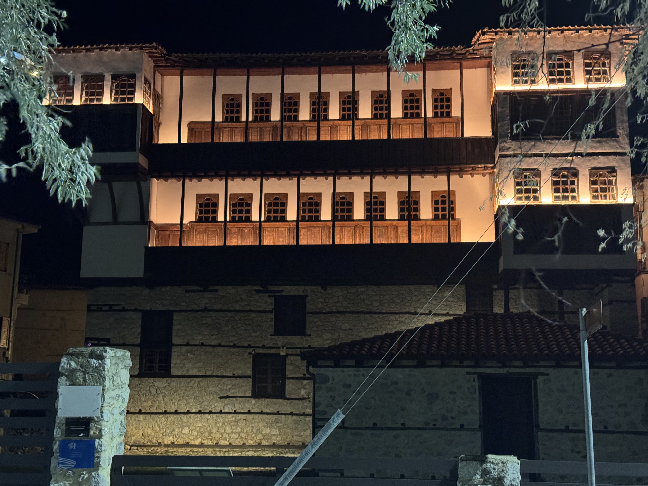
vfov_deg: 30.3
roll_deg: -0.9
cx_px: 324
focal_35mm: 48
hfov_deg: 39.7
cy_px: 243
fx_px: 899
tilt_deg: +10.4
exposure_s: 1/22
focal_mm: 6.76
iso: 640
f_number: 1.78
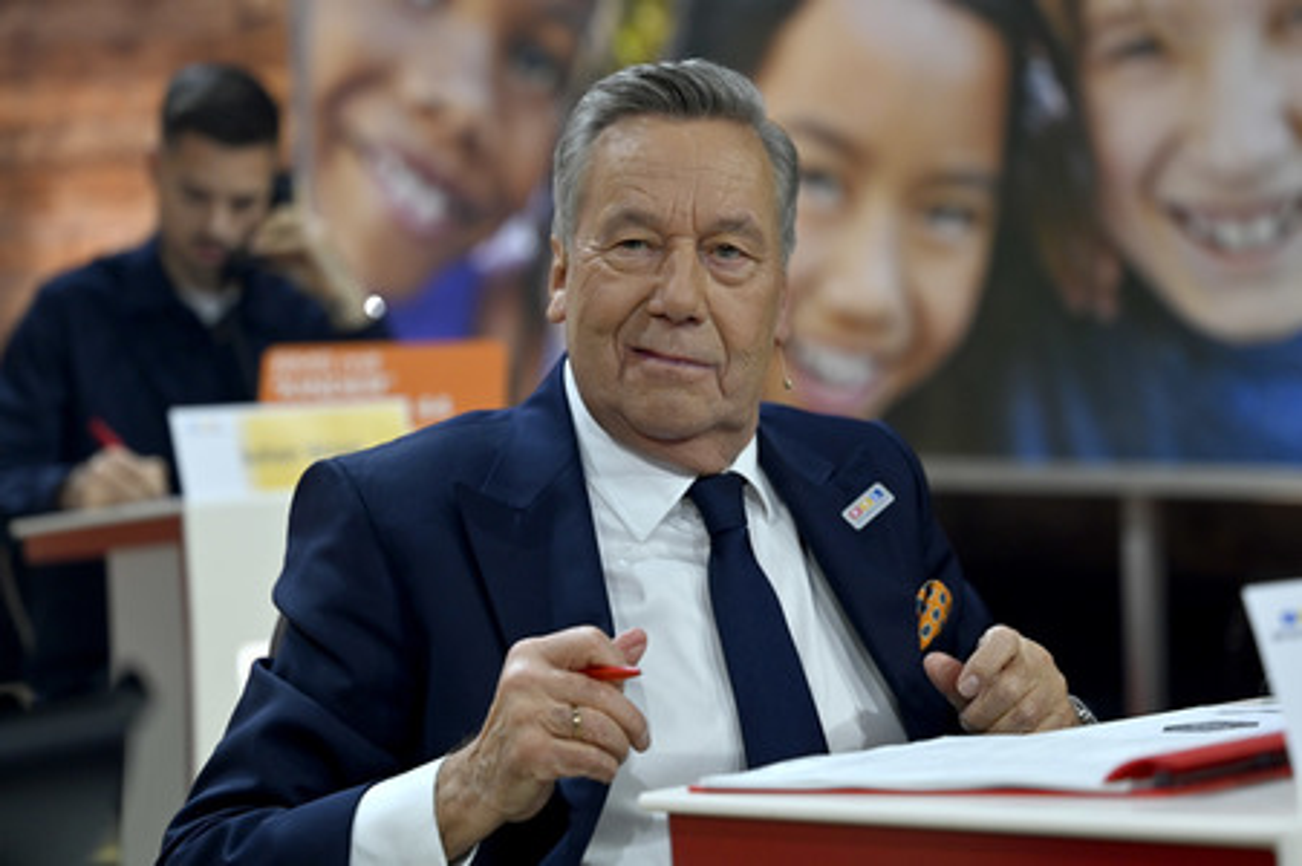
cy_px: 433
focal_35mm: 77
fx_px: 2783
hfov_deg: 26.3
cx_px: 651
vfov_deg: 17.7
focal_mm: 77
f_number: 2.8
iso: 1250
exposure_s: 1/640
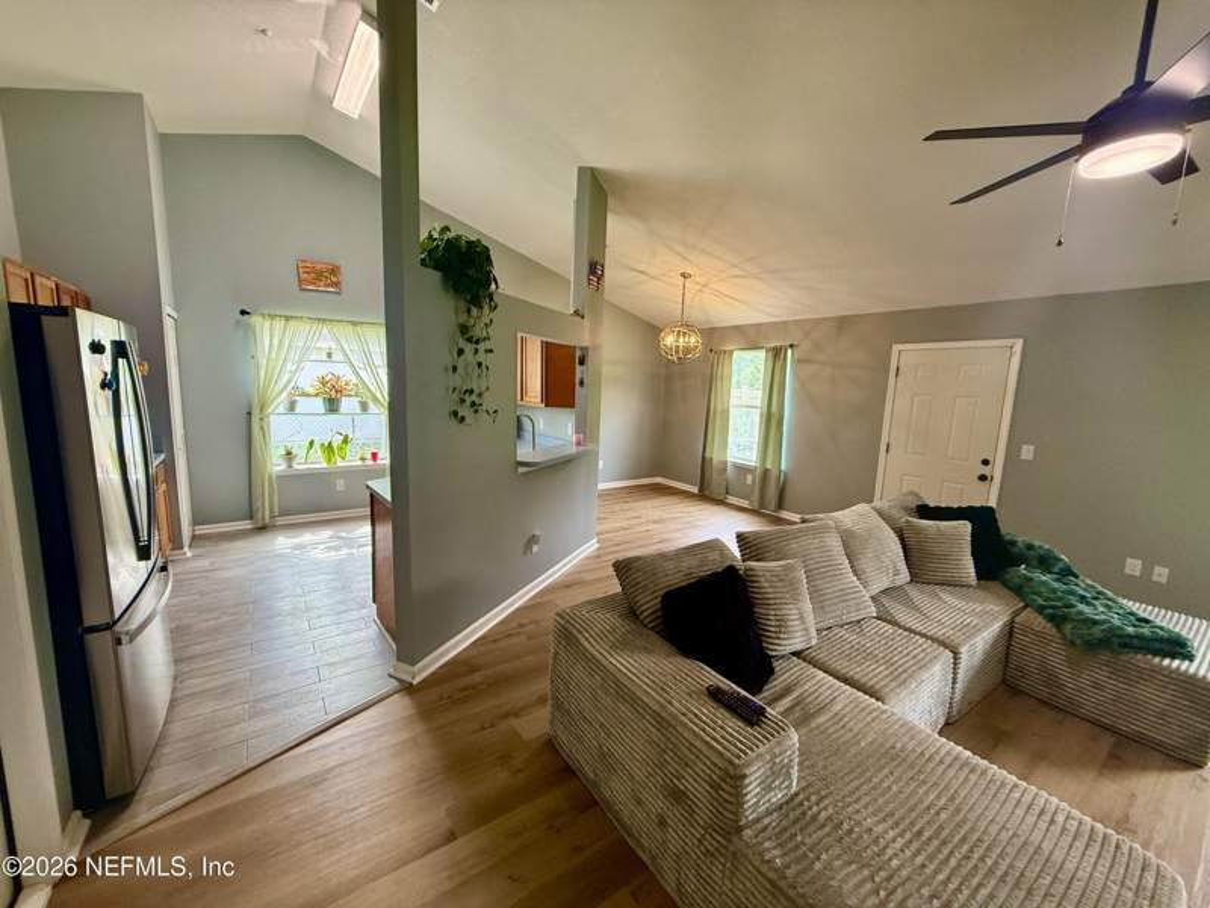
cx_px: 605
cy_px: 454
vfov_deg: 85.7
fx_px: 489
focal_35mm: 14
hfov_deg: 102.1
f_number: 2.2
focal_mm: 2.22
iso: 200
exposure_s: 1/120
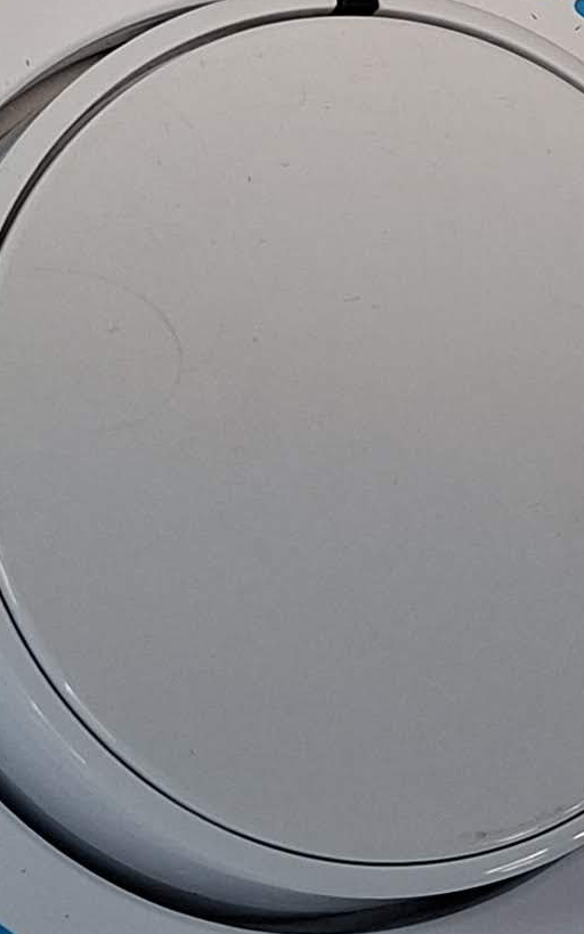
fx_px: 3030
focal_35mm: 119
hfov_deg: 11.0
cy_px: 206
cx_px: 481
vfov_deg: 17.4
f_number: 1.8
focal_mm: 5.54
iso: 250
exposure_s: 1/100
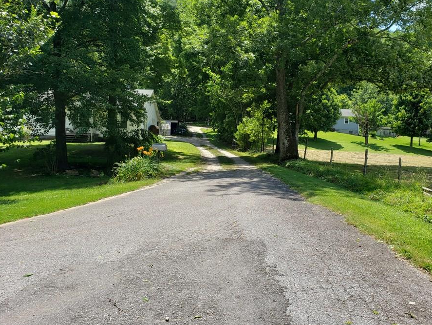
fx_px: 375
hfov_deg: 59.7
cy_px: 152
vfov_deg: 46.8
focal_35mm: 30
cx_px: 246
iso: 50
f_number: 2.4
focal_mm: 4.3
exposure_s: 1/682
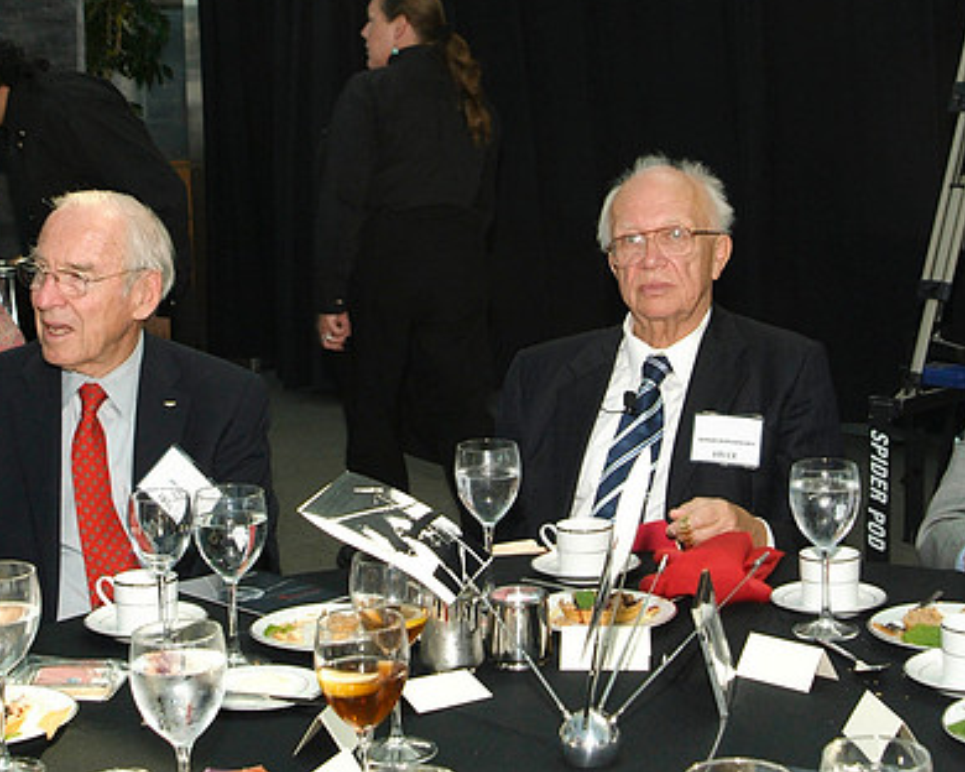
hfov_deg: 28.2
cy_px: 323
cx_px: 601
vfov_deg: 22.8
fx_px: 1914
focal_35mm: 67
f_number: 9.5
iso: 800
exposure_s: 1/60
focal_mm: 32
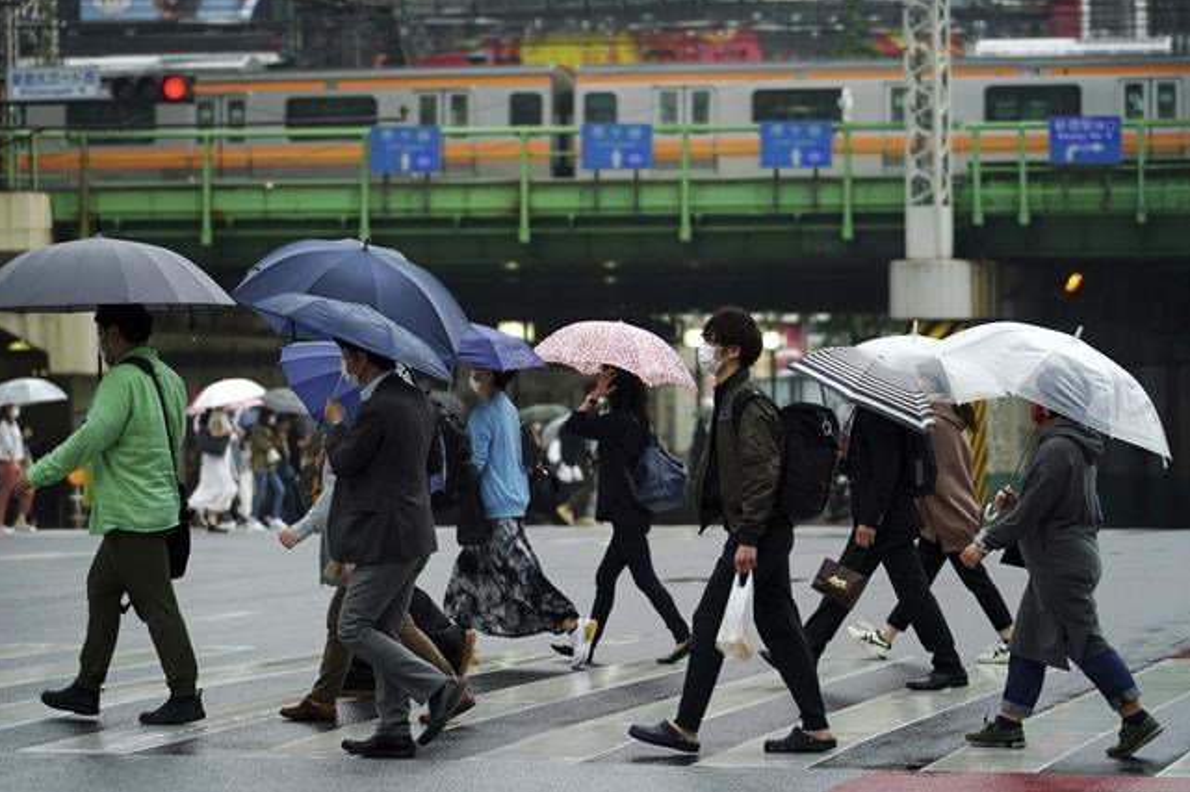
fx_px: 4825
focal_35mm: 146
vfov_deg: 9.4
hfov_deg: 14.1
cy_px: 392
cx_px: 589
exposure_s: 1/400
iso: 200
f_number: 4
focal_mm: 144
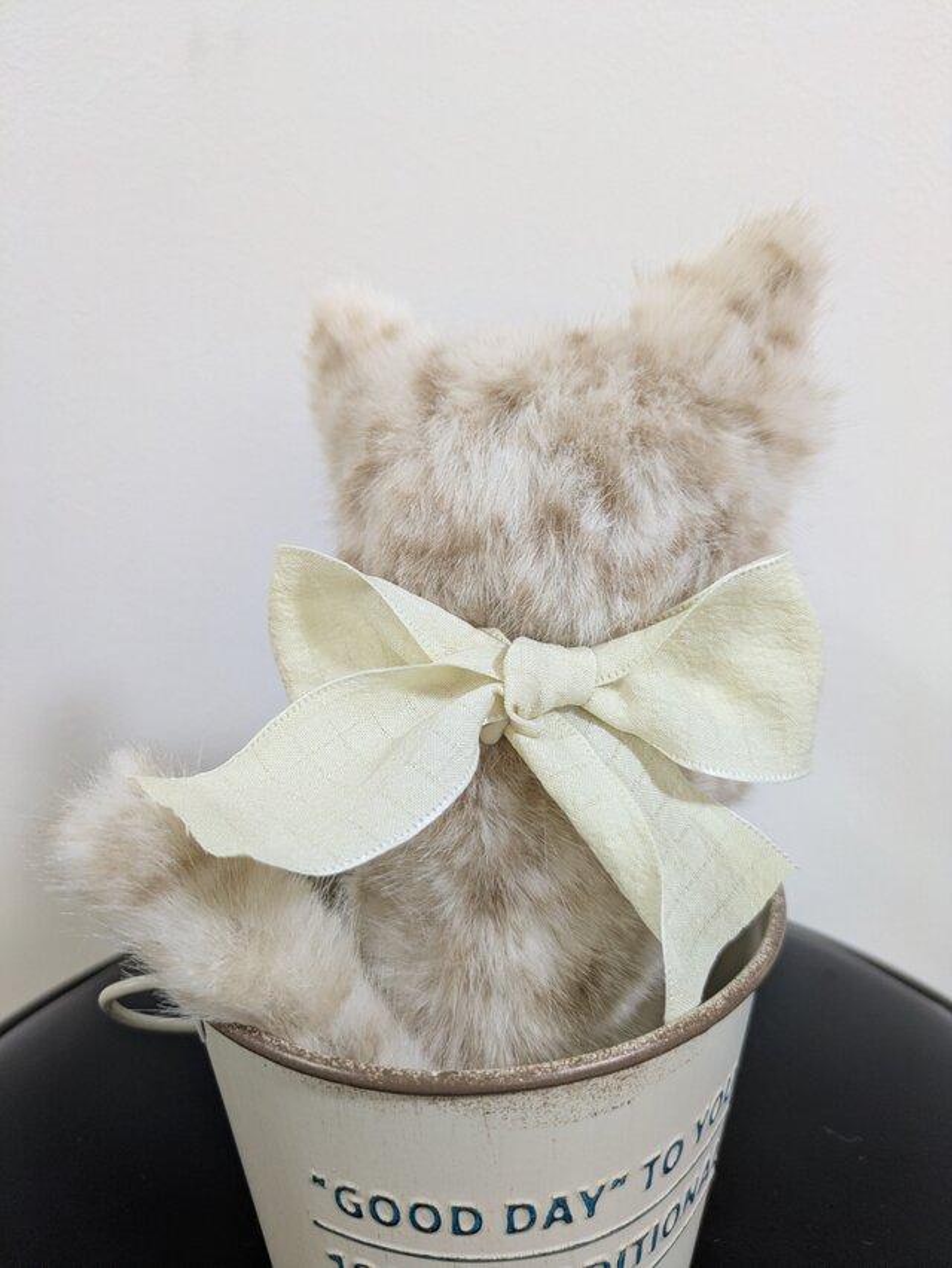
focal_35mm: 25
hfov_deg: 54.9
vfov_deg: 69.4
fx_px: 916
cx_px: 476
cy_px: 634
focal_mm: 5.43
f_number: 1.89
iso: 202
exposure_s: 1/30
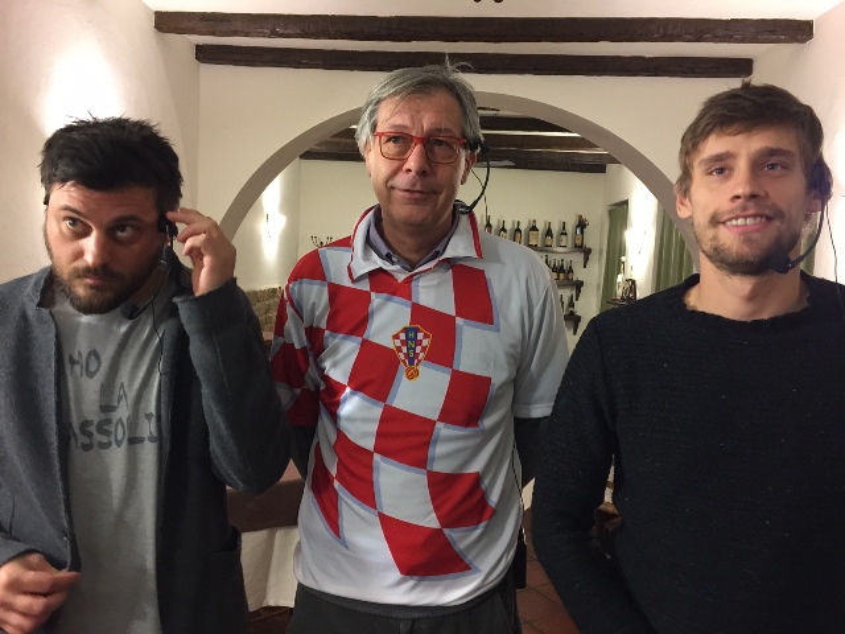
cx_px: 422
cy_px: 317
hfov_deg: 61.7
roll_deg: -1.3
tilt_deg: -5.2
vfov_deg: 48.2
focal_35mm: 29
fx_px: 708
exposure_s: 1/10
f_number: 2.2
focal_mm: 4.15
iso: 125
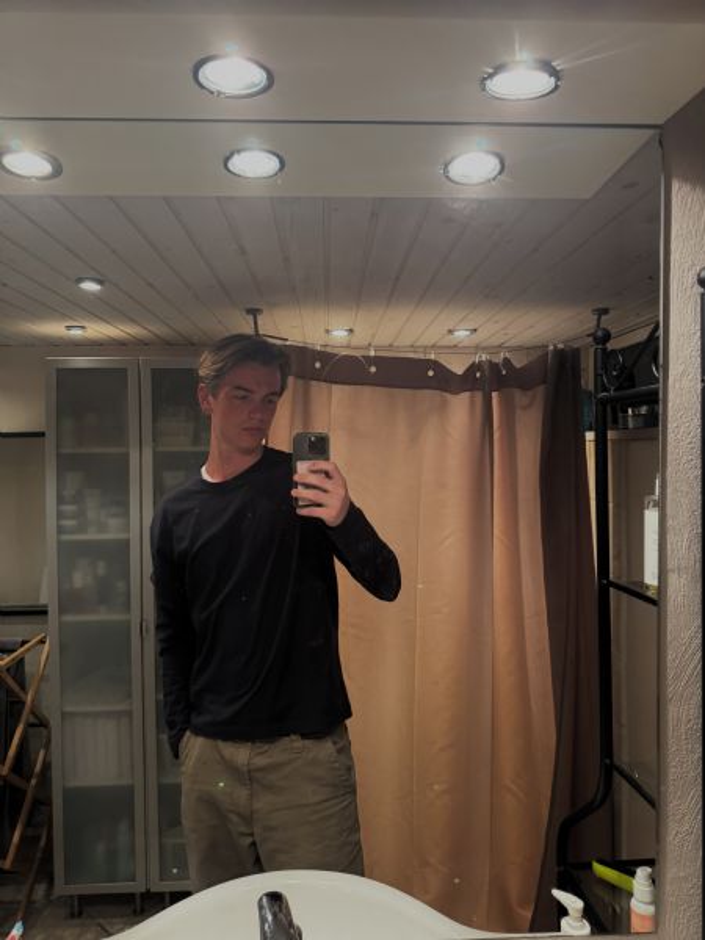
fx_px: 652
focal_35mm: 24
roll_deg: +0.1
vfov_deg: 71.6
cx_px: 352
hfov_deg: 56.8
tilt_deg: +0.5
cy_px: 470
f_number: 1.78
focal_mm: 6.76
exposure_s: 1/50
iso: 500
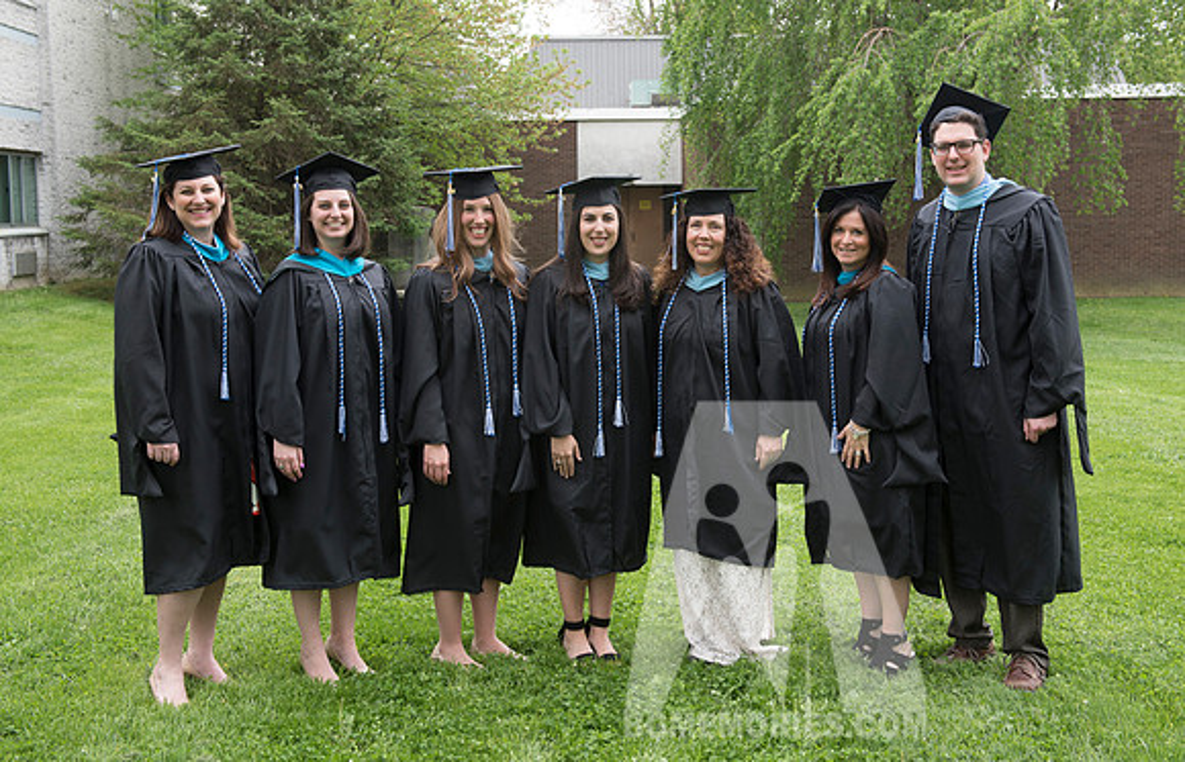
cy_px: 333
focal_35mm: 46
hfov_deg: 43.0
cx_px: 610
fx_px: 1502
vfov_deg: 28.4
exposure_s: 1/200
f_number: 5.6
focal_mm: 42
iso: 250
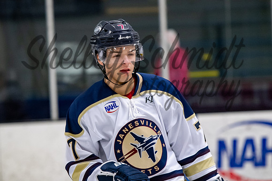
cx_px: 129
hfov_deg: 6.2
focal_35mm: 332
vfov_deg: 4.1
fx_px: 2506
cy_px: 77
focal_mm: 185
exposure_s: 1/800
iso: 2000
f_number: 3.5
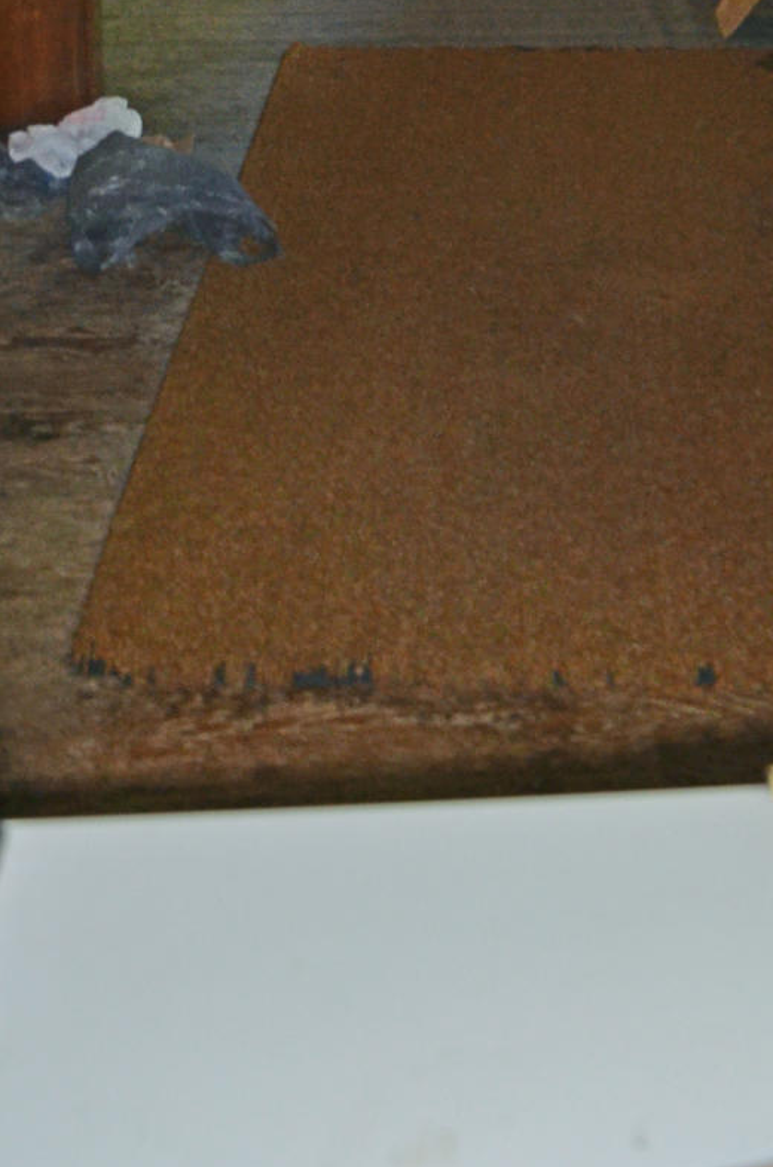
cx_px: 734
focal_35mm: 80
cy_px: -196
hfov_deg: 16.6
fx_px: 2597
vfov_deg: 23.4
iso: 800
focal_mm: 21
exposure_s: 1/60
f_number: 3.8
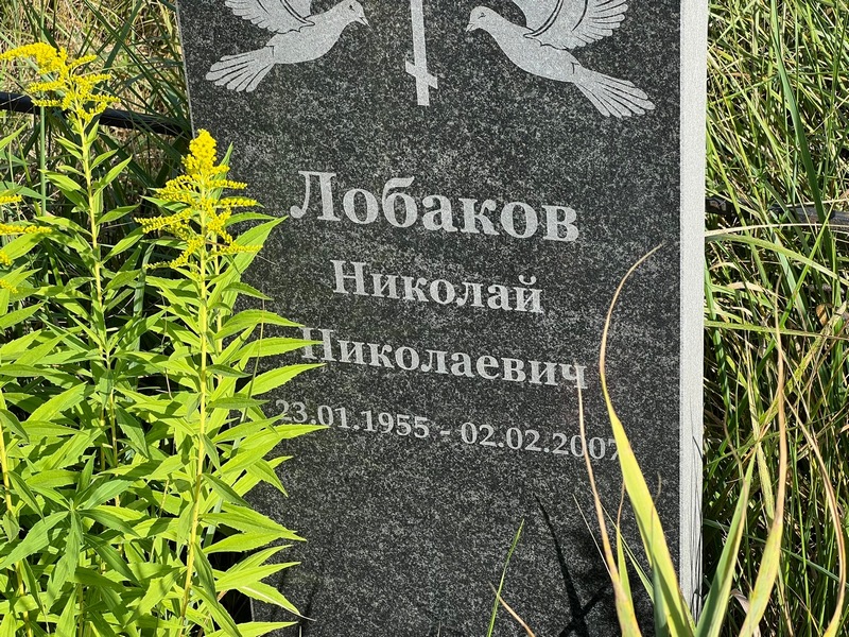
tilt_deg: -30.8
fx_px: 1889
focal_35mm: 77
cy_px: 318
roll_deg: -1.8
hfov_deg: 25.3
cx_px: 424
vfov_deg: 19.1
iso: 32
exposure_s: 1/290
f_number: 2.8
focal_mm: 9
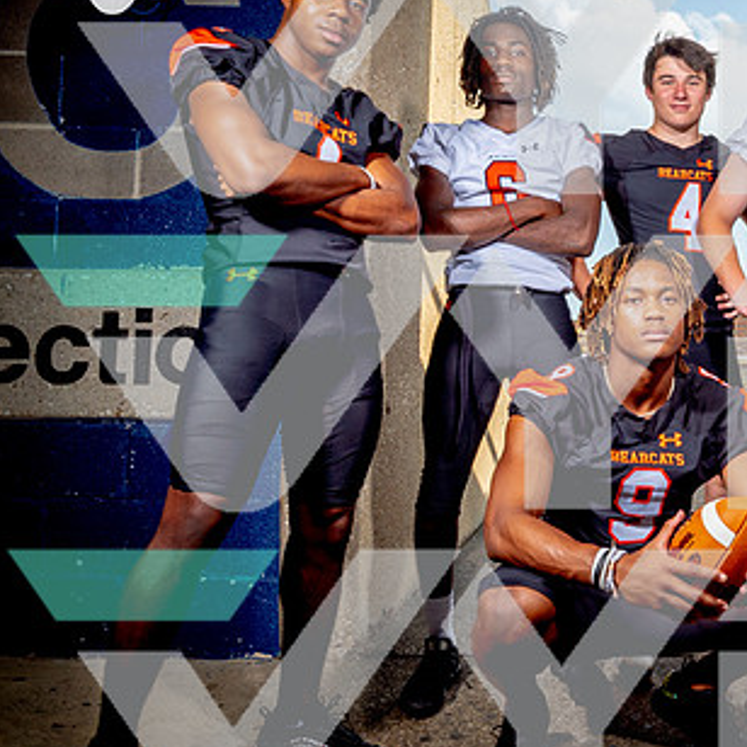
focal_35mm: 42
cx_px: 709
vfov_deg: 40.0
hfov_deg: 36.8
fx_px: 1025
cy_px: 385
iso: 100
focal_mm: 24
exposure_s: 1/125
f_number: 11
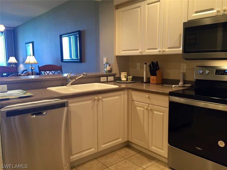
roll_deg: -0.2
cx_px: 114
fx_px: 190
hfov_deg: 61.7
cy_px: 85
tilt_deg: -7.9
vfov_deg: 48.2
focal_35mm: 29
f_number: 2.2
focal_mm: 4.15
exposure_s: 1/30
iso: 100
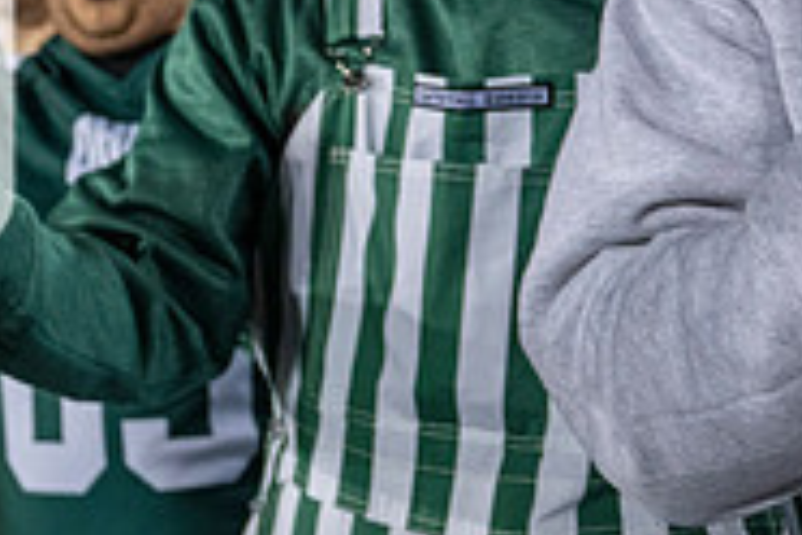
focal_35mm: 75
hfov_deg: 23.1
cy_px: 145
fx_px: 1671
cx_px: -310
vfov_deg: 18.1
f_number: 3.2
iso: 1250
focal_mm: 24
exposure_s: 1/500
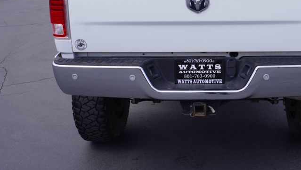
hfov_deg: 42.5
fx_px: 382
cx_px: 200
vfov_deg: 24.6
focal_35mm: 48
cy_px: 34
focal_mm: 19
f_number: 10
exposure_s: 1/160
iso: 100
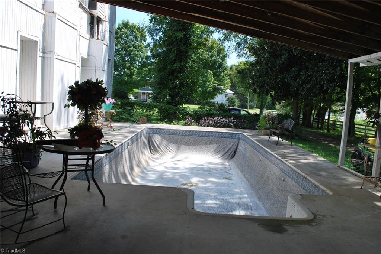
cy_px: 127
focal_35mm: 27
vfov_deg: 48.0
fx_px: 286
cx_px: 190
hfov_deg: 67.4
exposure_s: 1/160
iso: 100
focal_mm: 18
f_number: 6.3
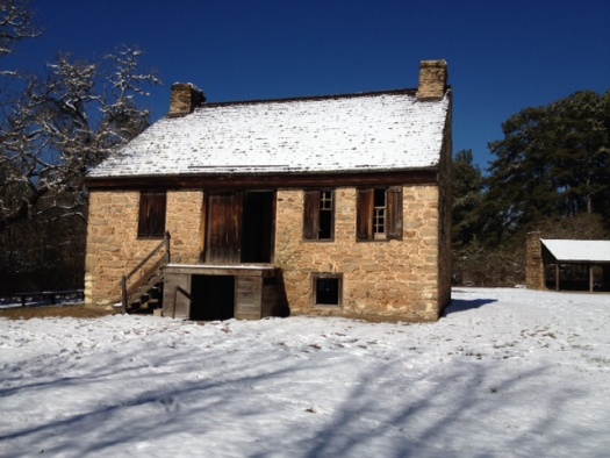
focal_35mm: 35
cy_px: 229
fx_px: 617
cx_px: 305
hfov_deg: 52.6
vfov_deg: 40.7
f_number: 2.4
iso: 50
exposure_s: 1/4608
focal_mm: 4.28
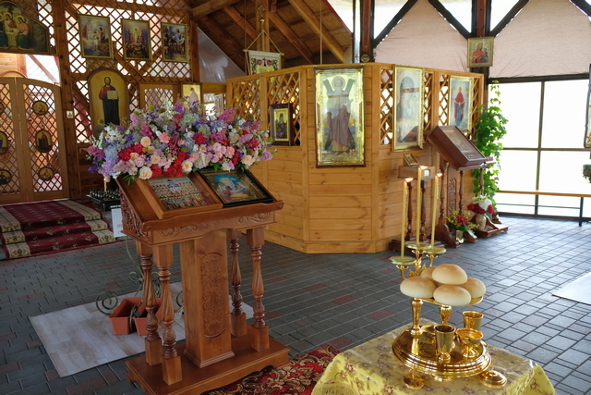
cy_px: 198
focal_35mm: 27
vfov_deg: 48.0
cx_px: 296
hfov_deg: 67.4
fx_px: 443
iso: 200
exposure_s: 1/40
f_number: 2.8
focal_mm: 18
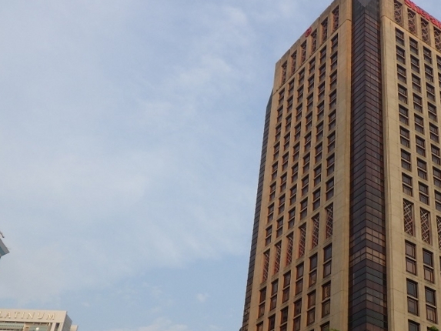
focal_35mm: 50
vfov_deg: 28.9
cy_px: 229
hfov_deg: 37.8
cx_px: 289
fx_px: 637
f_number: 4.2
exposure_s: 1/250
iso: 125
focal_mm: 5
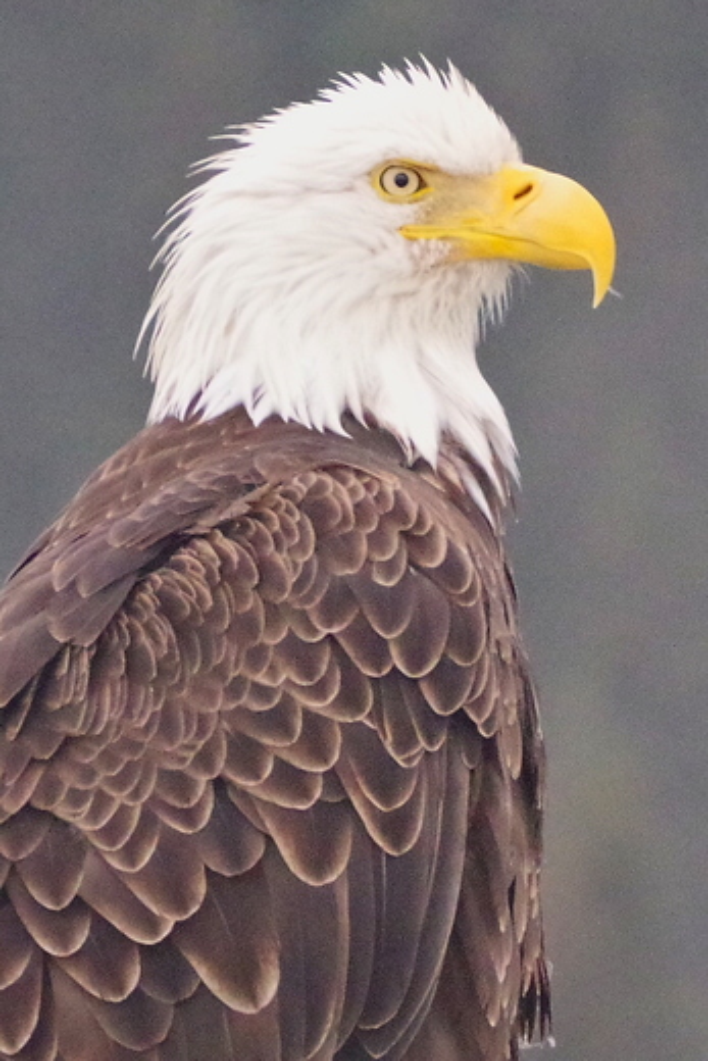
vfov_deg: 4.6
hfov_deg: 3.1
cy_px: 530
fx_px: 13265
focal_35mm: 450
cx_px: 354
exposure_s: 1/500
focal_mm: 300
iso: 6400
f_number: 10
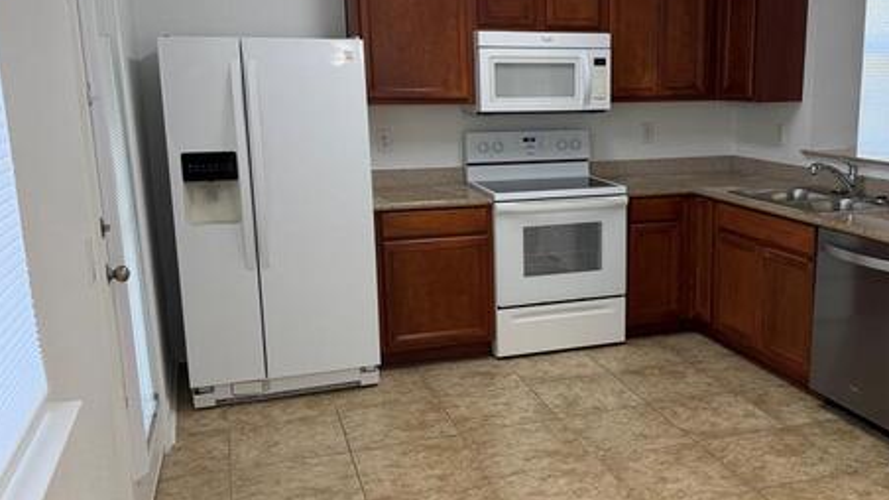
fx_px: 872
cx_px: 582
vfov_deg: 32.0
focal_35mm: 37
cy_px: 252
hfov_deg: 53.1
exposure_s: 1/154
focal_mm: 6.76
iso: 100
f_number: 1.78
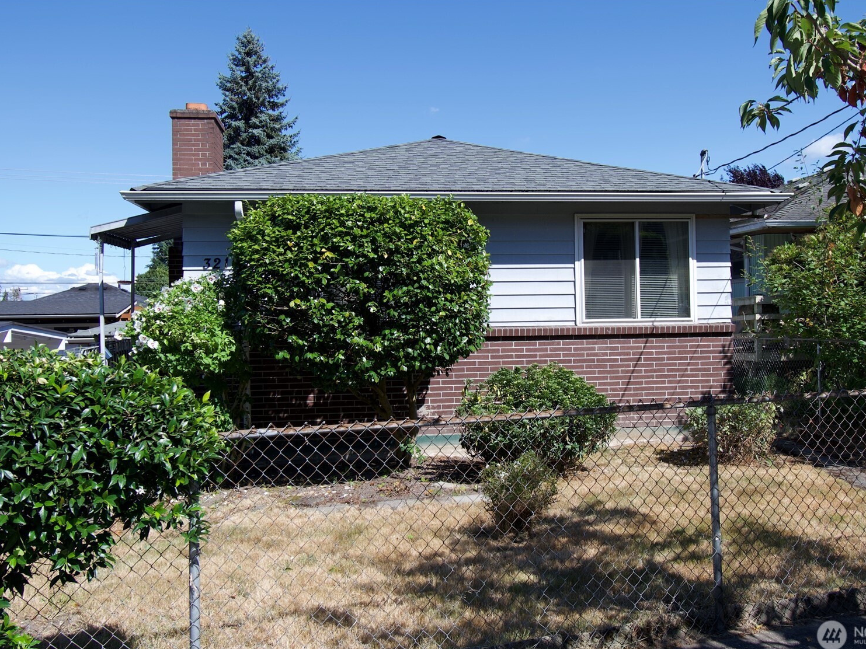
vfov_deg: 42.9
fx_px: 826
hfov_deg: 55.3
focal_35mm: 33
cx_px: 464
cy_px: 328
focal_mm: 20
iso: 160
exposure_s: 1/400
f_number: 8
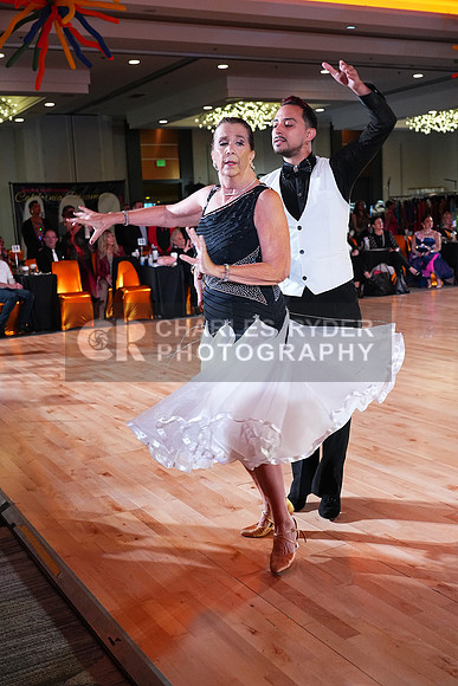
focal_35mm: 39
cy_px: 343
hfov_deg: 34.2
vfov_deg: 49.5
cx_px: 229
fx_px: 744
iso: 5000
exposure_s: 1/400
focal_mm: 39
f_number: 4.5
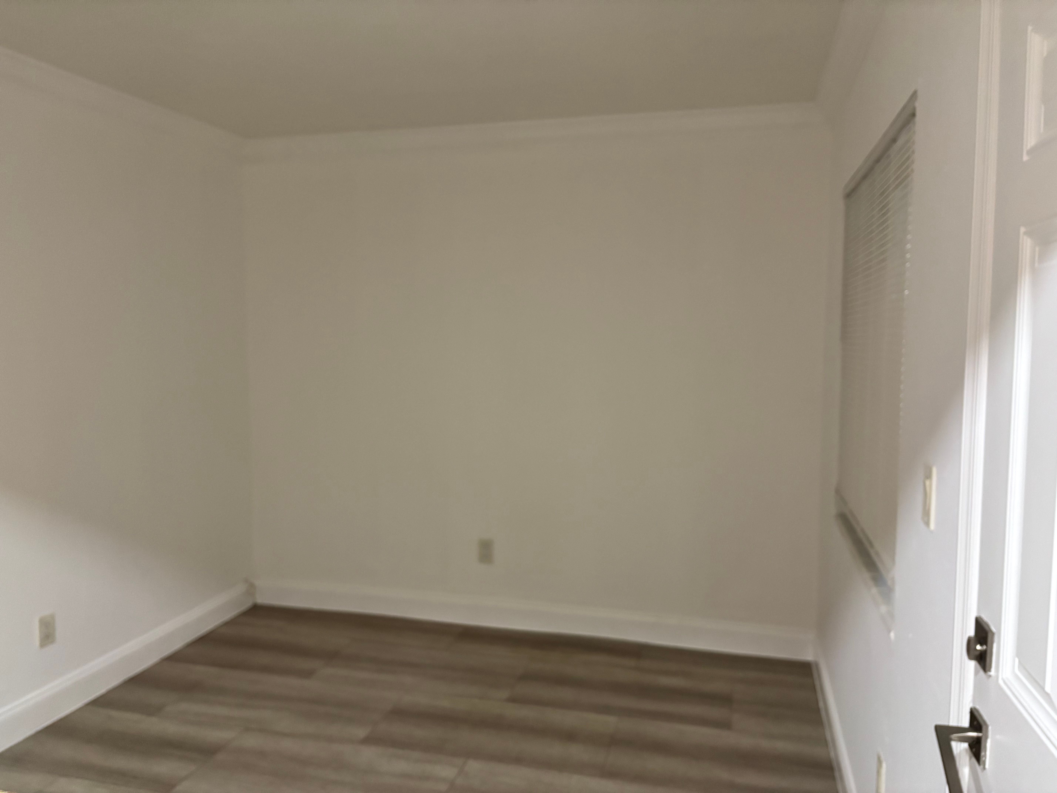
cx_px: 528
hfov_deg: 67.3
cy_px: 396
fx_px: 794
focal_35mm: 26
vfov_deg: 53.1
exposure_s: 1/60
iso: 320
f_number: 1.6
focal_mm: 5.96
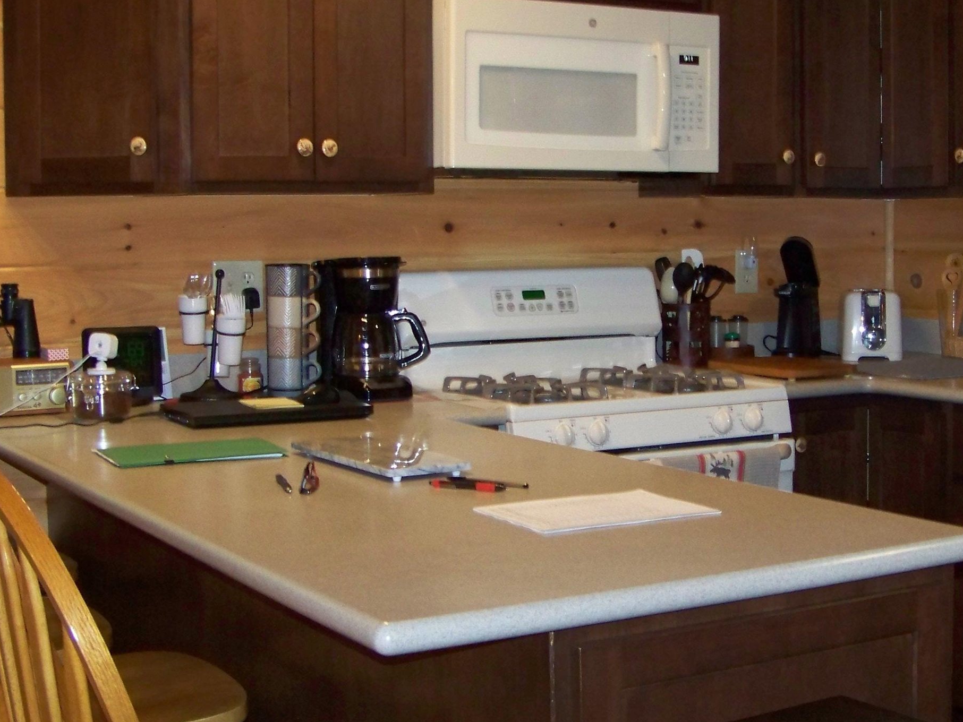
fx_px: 1697
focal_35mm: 61
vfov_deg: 24.0
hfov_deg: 31.3
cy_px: 331
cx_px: 681
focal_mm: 5.85
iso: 200
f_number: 2.8
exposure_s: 1/30
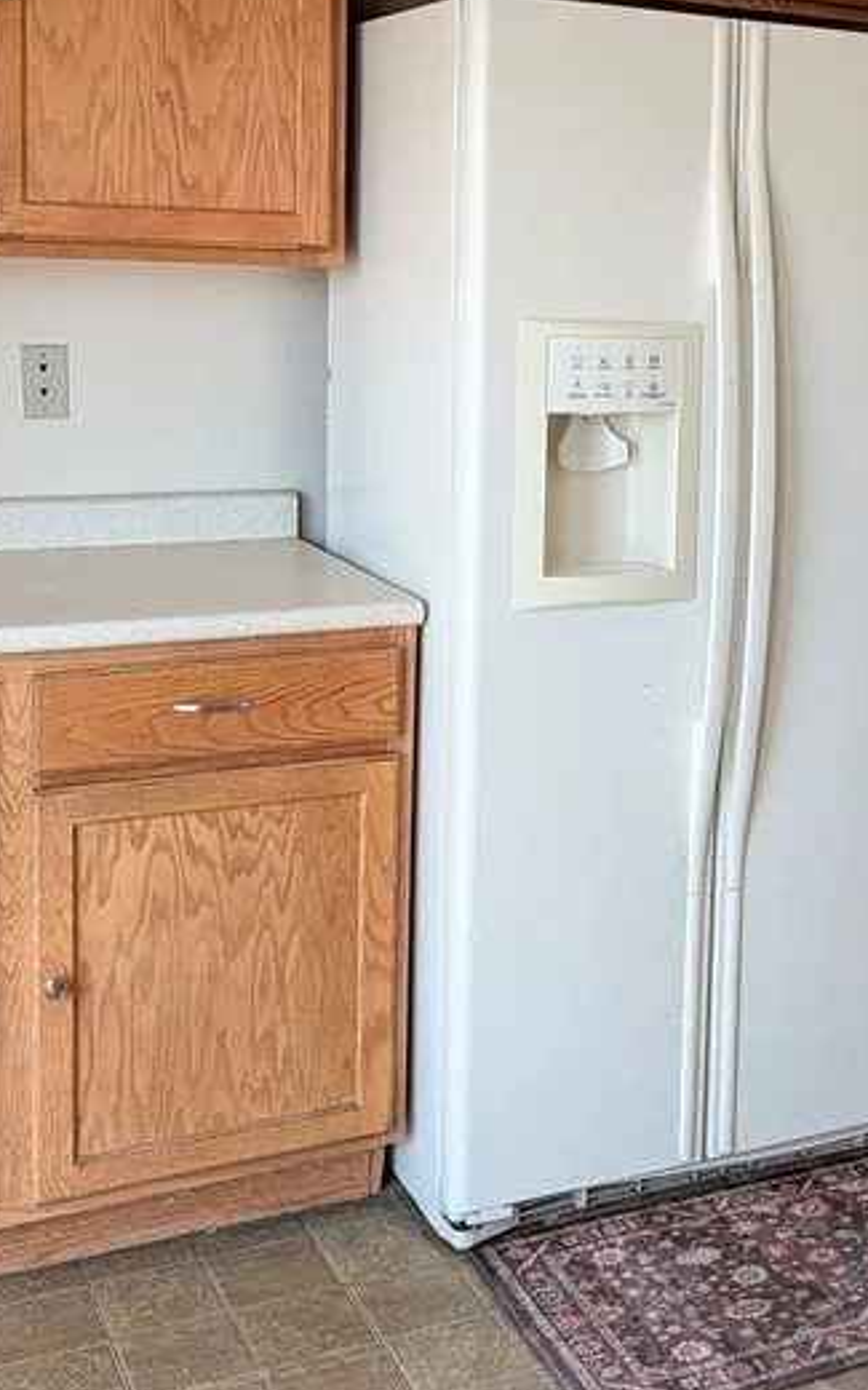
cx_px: 875
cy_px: 470
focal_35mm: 50
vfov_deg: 39.8
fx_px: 1892
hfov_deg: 24.6
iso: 70
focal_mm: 6.9
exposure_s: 1/120
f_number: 1.68
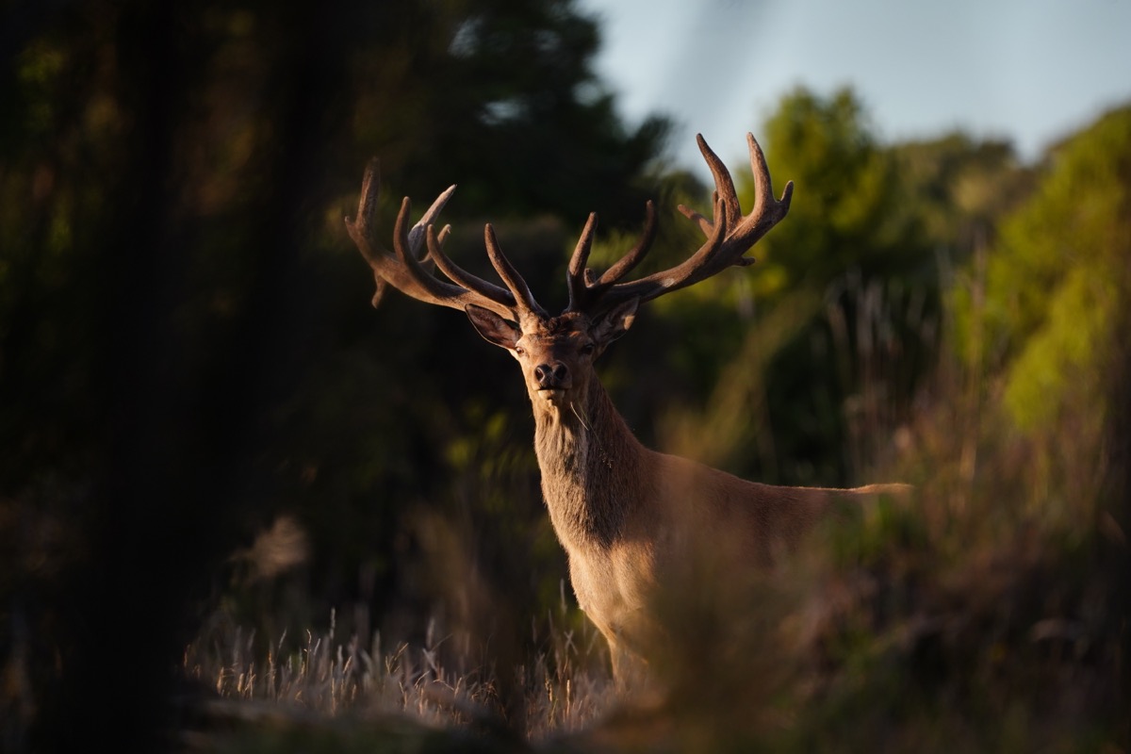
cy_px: 377
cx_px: 566
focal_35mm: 562
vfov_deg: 2.4
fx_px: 17655
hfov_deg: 3.7
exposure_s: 1/640
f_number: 6.3
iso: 800
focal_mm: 562
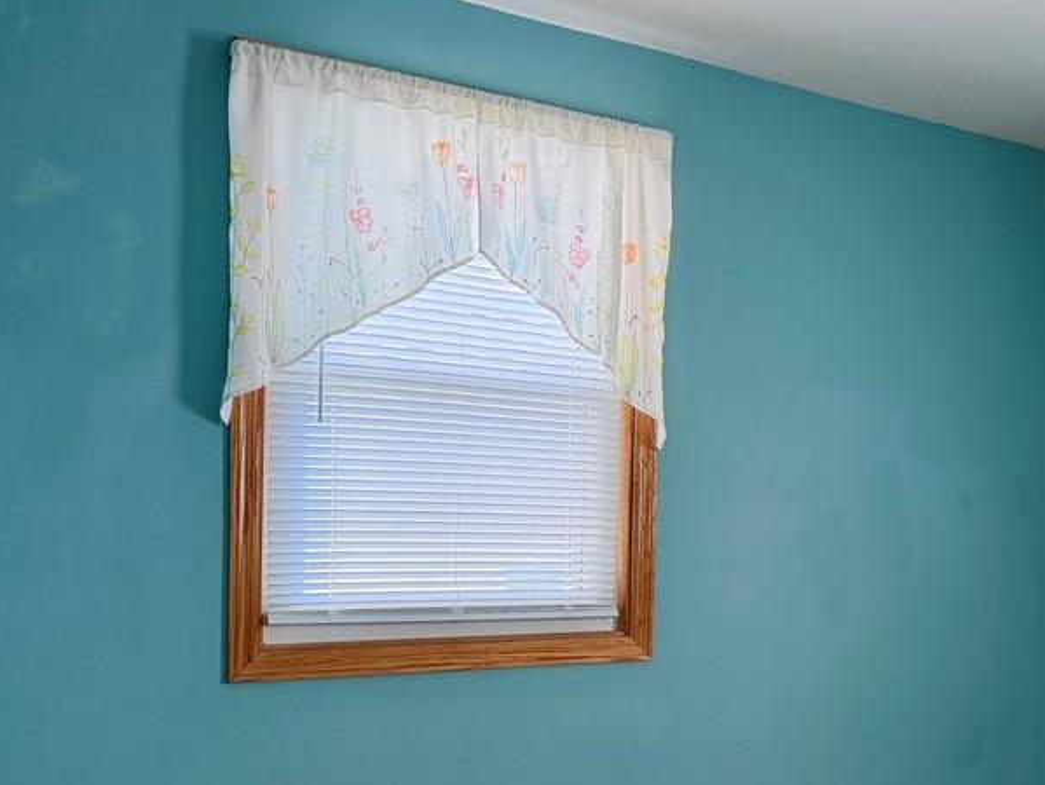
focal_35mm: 41
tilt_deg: -2.5
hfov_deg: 43.6
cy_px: 544
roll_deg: -1.7
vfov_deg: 34.7
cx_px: 834
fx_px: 1238
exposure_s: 1/123
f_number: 1.78
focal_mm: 6.76
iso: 200
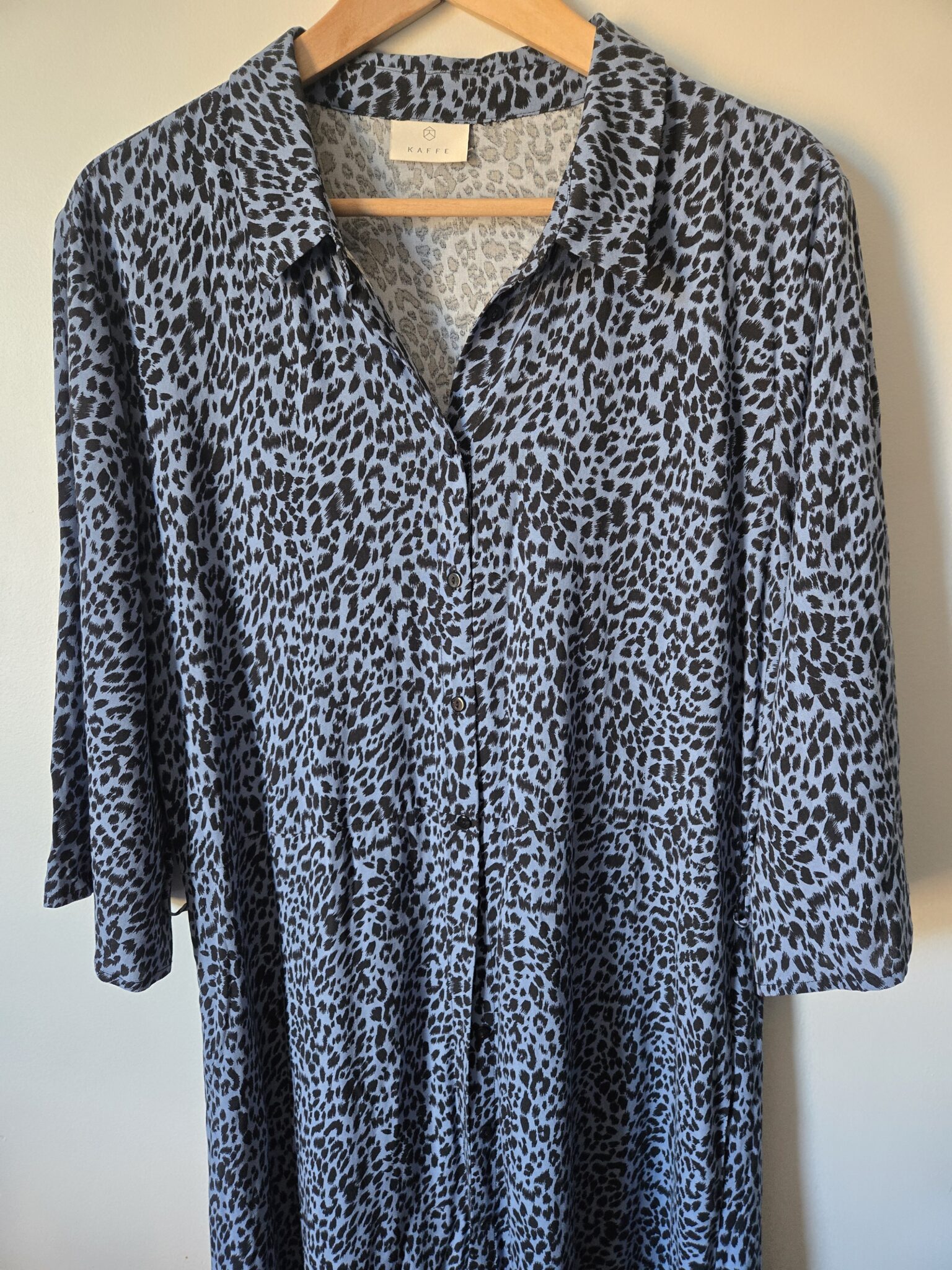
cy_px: 635
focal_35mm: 23
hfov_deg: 58.9
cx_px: 476
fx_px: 843
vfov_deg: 73.9
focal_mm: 5.4
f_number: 1.8
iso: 1000
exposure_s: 1/120
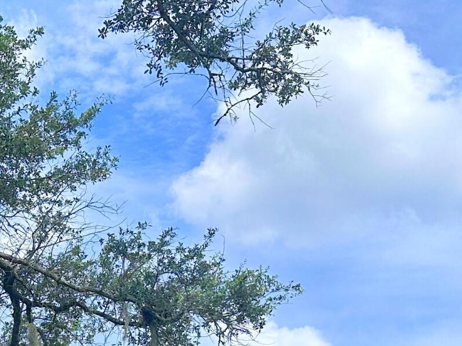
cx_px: -75
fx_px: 1201
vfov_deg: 15.3
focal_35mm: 90
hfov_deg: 20.5
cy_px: 495
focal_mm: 6.86
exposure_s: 1/5848
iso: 80
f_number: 1.78
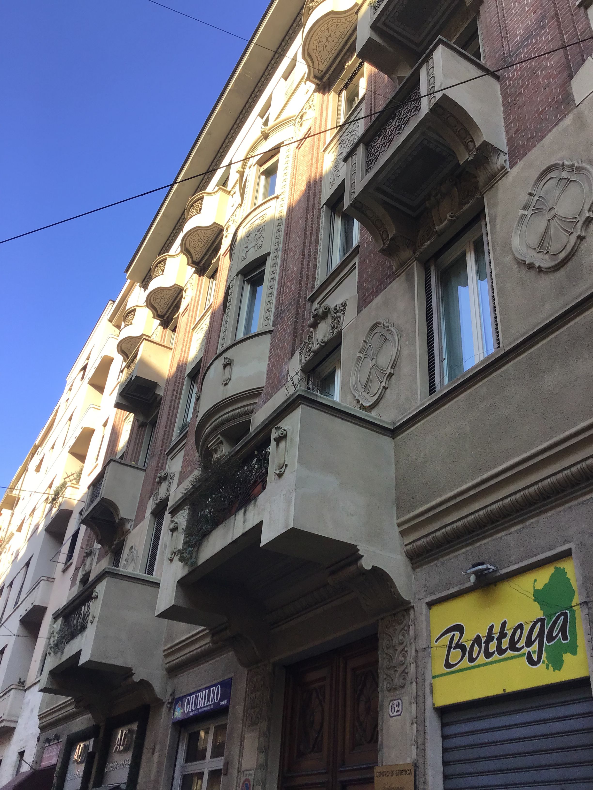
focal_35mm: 31
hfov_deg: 45.4
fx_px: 708
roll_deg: -4.5
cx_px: 296
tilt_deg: +34.3
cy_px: 395
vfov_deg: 58.4
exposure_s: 1/344
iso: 25
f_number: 2.4
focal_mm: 3.3
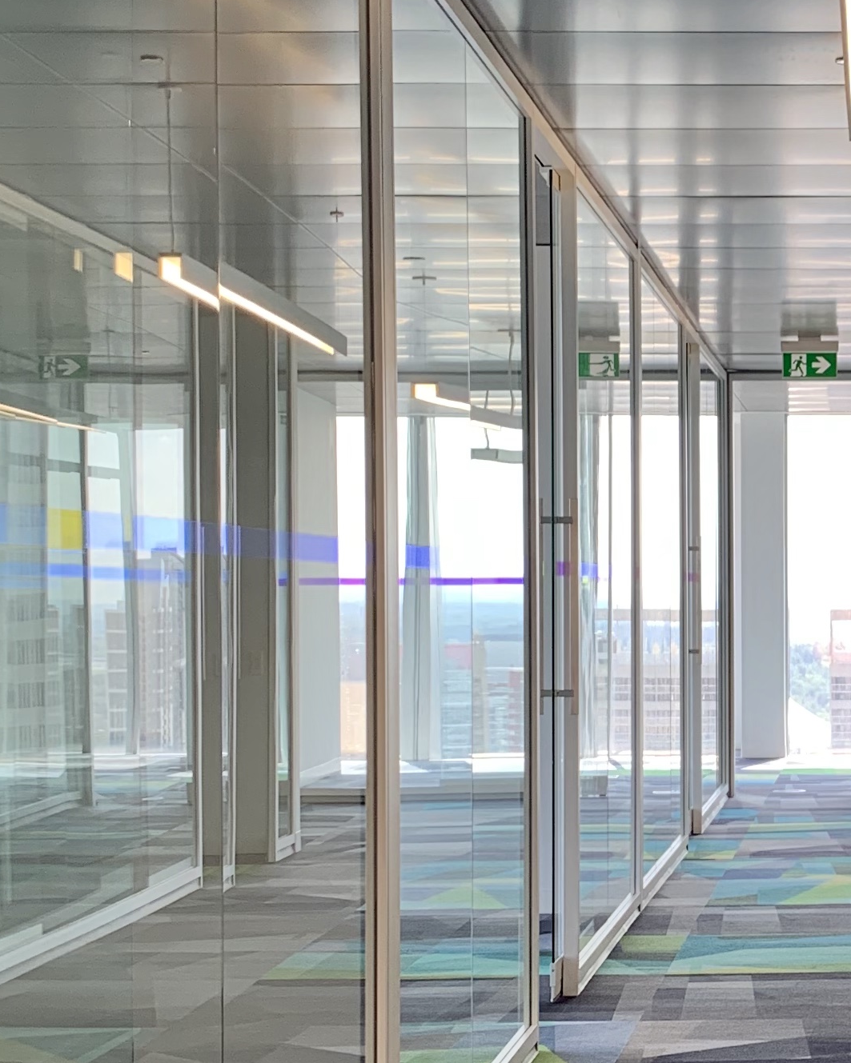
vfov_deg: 24.7
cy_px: 612
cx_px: 908
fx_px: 2424
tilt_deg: +1.7
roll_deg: +0.1
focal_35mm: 77
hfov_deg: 19.2
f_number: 1.8
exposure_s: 1/122
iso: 50
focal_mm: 4.25
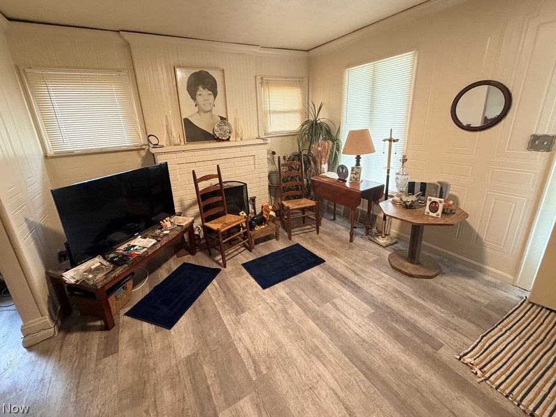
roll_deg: +2.1
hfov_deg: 98.1
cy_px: 194
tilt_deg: -16.7
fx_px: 241
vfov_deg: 81.6
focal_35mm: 15
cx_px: 266
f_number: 2.2
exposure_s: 1/60
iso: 400
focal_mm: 2.22
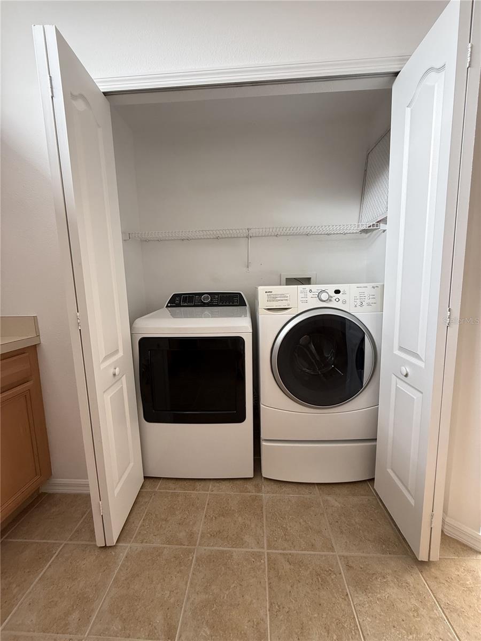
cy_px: 320
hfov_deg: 85.7
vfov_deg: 102.1
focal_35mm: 14
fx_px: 259
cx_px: 240
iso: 200
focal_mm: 2.22
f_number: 2.2
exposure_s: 1/99
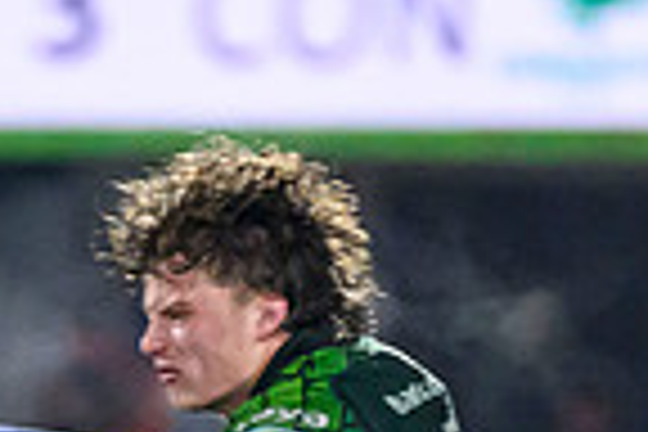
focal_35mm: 3419
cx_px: -290
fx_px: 61537
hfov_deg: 0.6
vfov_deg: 0.4
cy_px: 1219
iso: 6400
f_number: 4
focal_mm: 560
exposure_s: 1/800
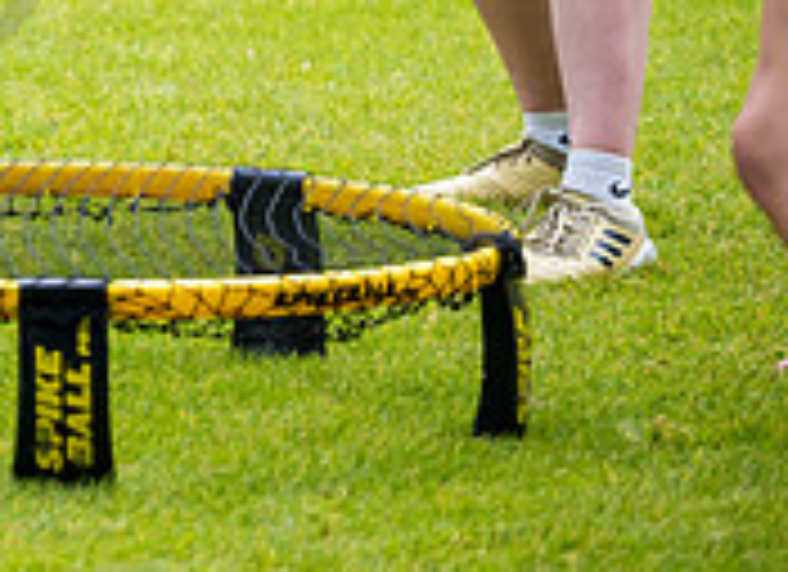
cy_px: -348
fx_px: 10328
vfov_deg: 3.2
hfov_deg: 4.3
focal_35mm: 459
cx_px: -592
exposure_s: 1/1250
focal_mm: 120
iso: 800
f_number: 3.2
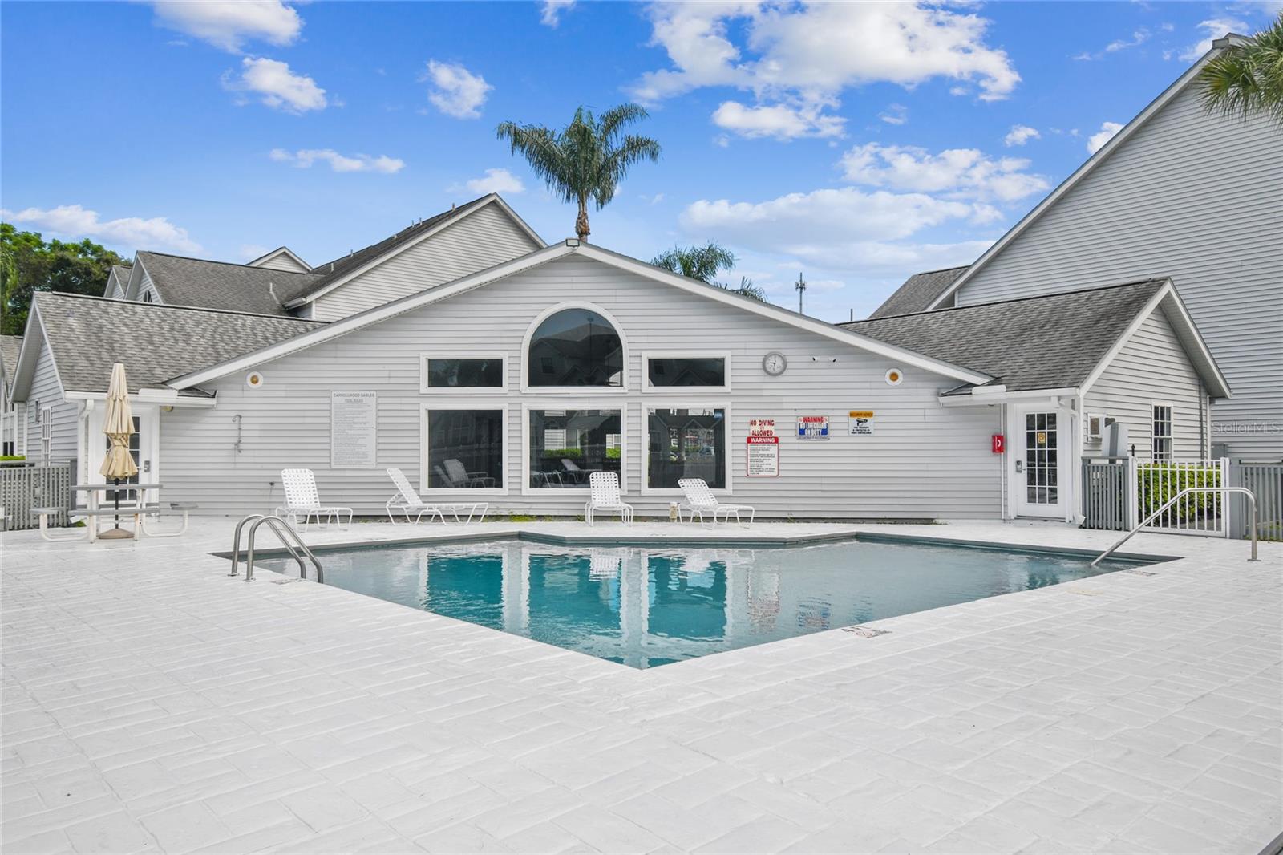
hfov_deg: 71.5
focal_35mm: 25
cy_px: 428
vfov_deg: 51.3
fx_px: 891
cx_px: 642
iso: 100
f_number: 7.1
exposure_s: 1/320
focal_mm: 17
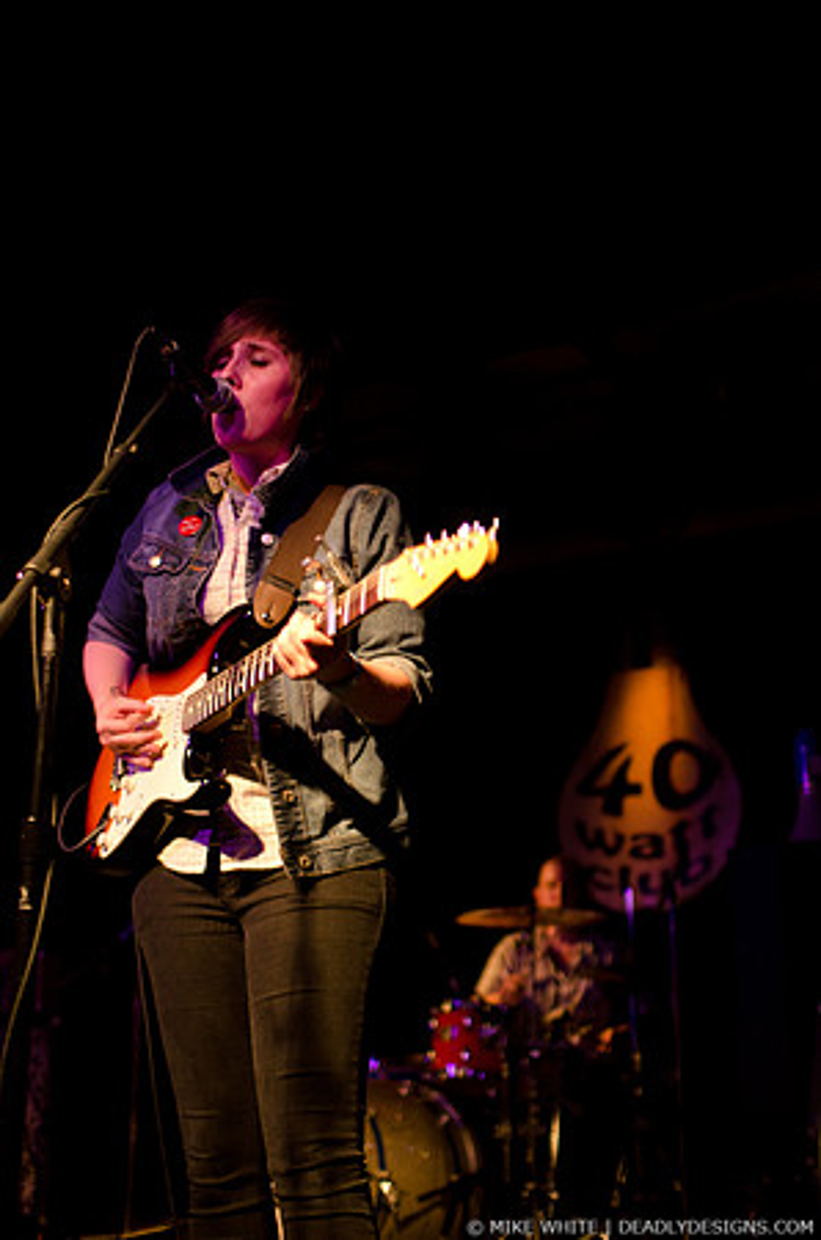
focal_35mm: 45
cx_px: 410
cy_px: 620
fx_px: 1546
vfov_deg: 43.7
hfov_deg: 29.7
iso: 1250
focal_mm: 30
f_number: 1.4
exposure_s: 1/100
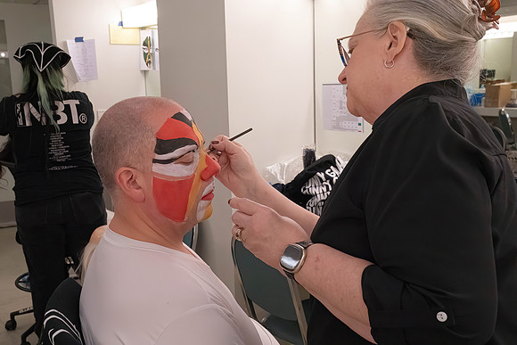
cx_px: 258
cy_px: 172
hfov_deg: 44.5
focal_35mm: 44
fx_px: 632
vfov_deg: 30.5
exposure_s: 1/500
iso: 16000
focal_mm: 44
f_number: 11
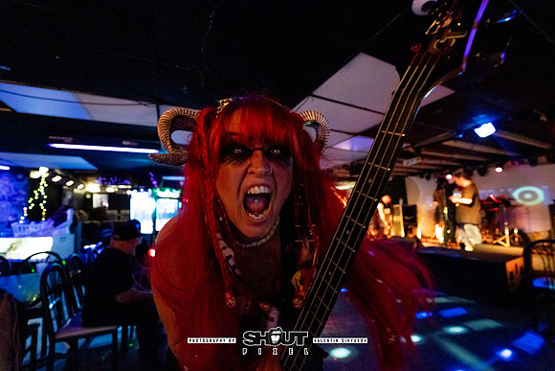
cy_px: 186
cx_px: 278
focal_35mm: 14
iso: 3200
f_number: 2.8
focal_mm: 14
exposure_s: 1/160
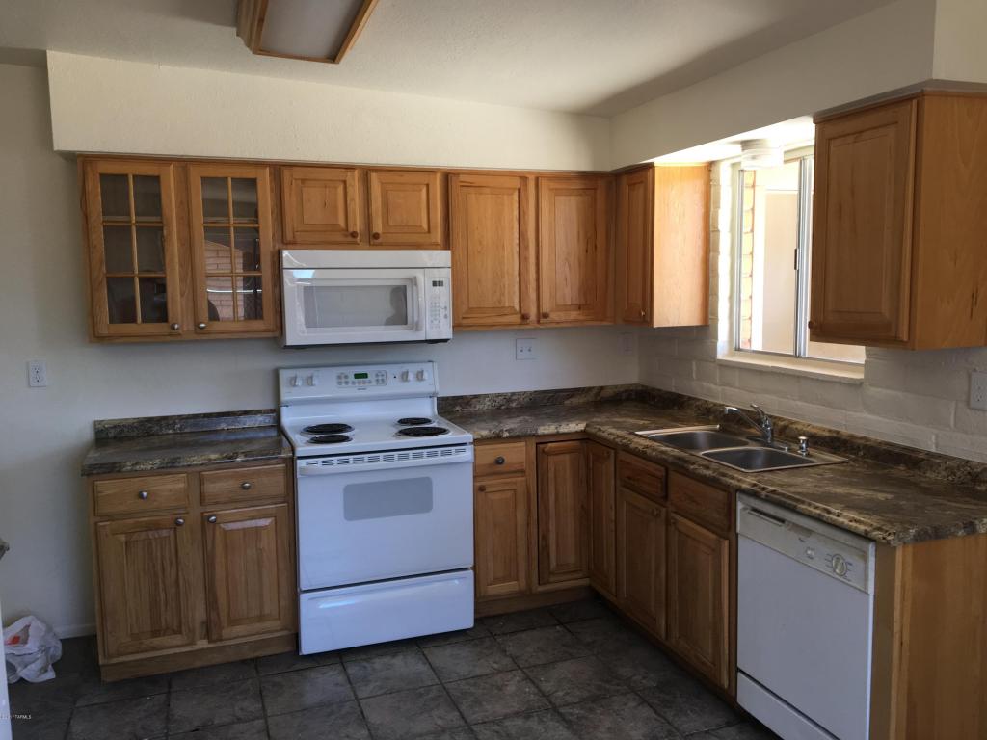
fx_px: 827
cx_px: 494
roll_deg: +0.8
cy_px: 370
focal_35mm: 29
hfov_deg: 61.7
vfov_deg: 48.2
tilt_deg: -5.8
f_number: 2.2
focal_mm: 4.15
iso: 32
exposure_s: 1/60
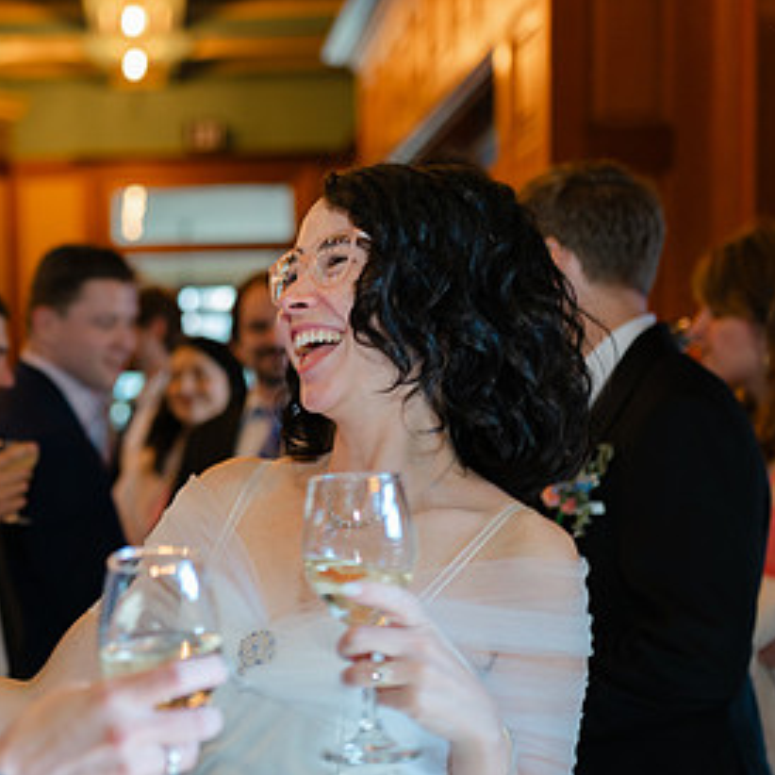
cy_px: 519
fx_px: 1596
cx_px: 96
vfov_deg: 27.1
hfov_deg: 26.5
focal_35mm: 63
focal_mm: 35
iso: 250
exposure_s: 1/100
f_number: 2
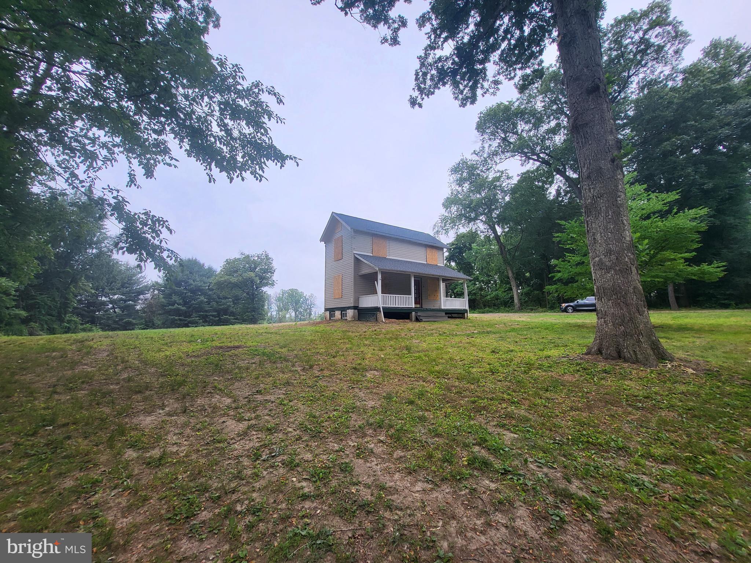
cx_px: 376
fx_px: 282
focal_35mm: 13
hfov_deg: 106.2
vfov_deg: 89.9
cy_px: 282
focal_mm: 1.74
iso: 32
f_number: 2.2
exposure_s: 1/174
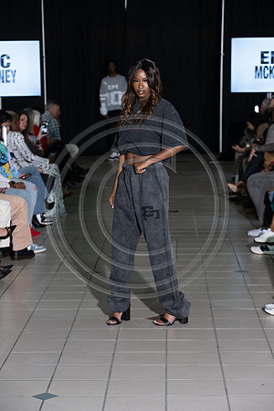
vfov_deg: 20.4
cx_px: 137
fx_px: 1142
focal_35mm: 100
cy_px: 206
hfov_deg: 13.7
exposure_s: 1/160
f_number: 5.6
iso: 1250
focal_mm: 100
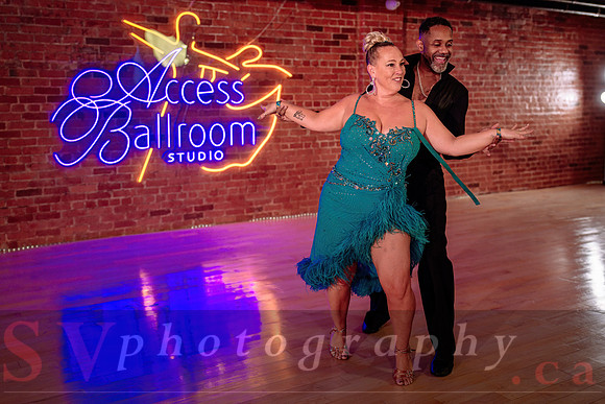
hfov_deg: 50.0
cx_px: 302
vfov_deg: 34.5
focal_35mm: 39
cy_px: 168
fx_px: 648
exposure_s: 1/400
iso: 800
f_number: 2
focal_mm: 33
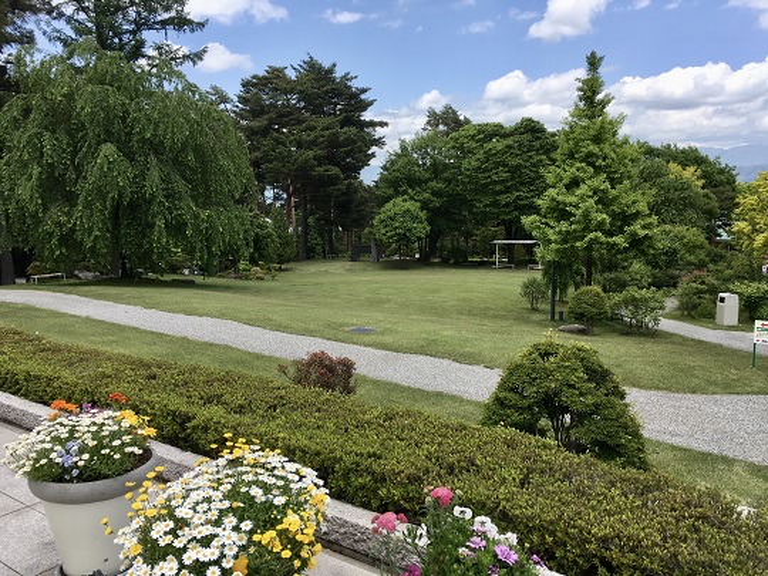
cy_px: 288
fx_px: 643
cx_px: 384
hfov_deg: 61.7
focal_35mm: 29
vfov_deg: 48.2
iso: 25
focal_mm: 4.15
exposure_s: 1/1166
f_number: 2.2
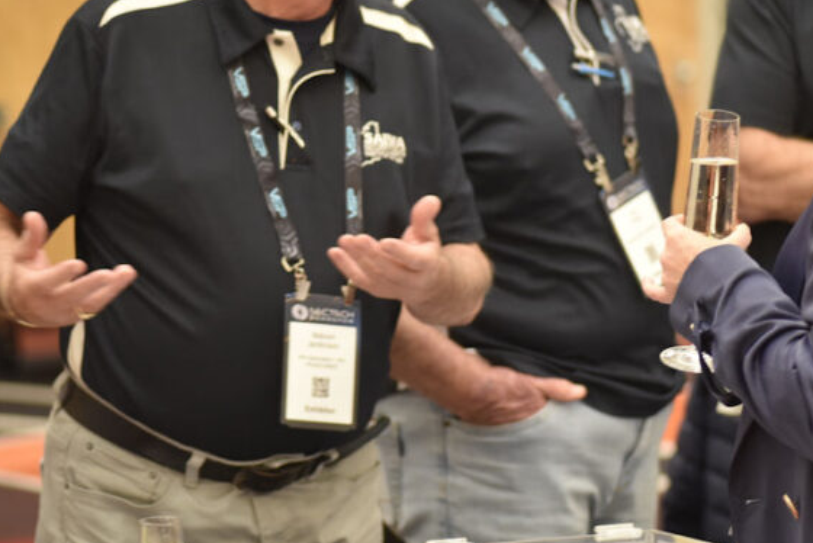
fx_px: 4135
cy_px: 97
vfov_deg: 7.5
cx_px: 531
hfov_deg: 11.2
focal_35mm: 183
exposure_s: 1/125
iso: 2500
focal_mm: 100
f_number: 2.8
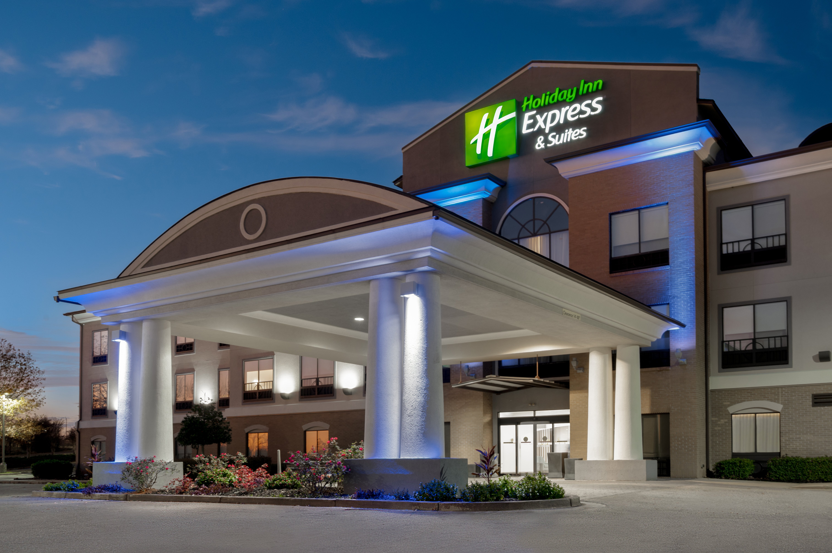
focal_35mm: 30
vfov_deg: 43.6
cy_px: 276
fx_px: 693
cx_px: 416
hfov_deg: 62.0
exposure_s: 1
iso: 400
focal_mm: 30
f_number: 11
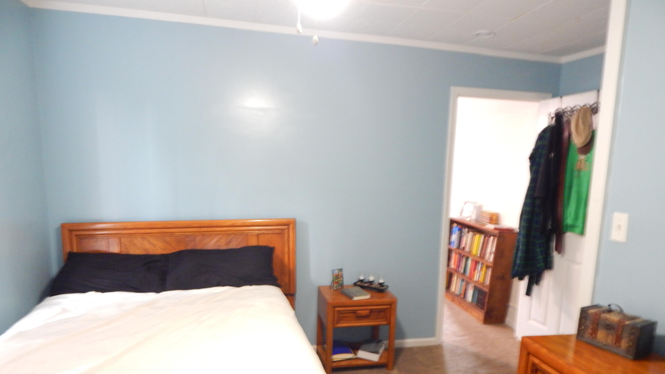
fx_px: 423
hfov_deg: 76.3
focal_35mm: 24
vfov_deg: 47.2
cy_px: 237
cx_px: 332
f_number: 3
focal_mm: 4
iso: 400
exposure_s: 1/6
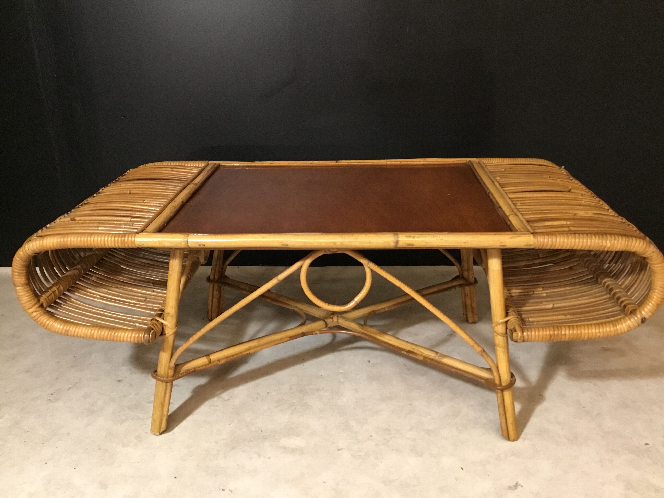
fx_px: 595
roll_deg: +1.4
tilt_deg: -22.5
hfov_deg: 58.4
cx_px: 332
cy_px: 249
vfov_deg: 45.4
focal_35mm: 31
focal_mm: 3.3
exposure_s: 1/17
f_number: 2.4
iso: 200
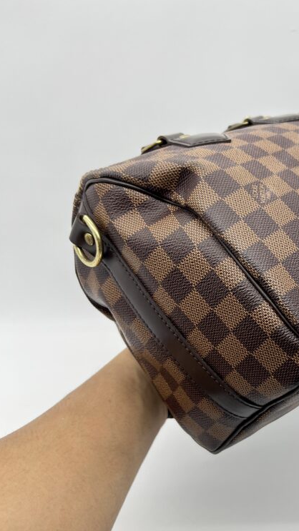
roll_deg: +0.4
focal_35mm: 39
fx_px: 550
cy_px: 303
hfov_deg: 29.1
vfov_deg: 51.4
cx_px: 270
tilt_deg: -28.9
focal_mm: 5.7
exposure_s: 1/100
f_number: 1.5
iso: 40
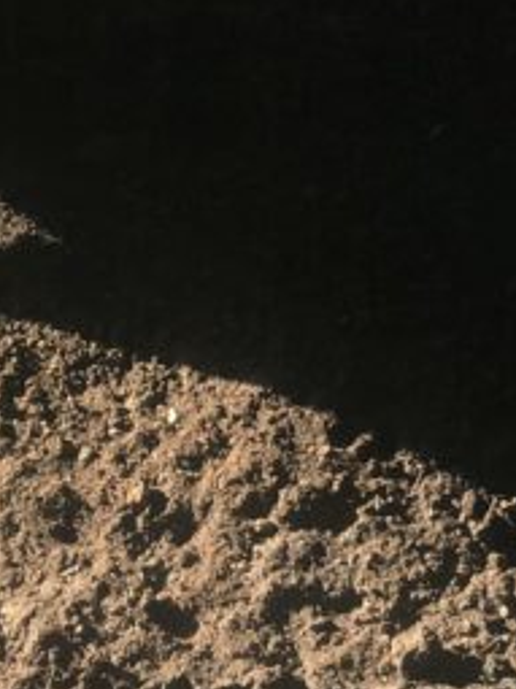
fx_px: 4157
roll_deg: -2.3
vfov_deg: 8.9
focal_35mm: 209
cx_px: -392
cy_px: -675
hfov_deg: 6.9
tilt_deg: -31.0
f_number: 2.4
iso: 25
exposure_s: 1/120
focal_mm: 6
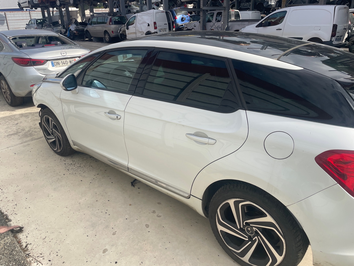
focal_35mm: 26
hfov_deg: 67.3
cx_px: 177
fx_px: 266
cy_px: 133
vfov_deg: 53.1
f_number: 1.6
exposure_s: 1/2053
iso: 32
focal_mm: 4.2
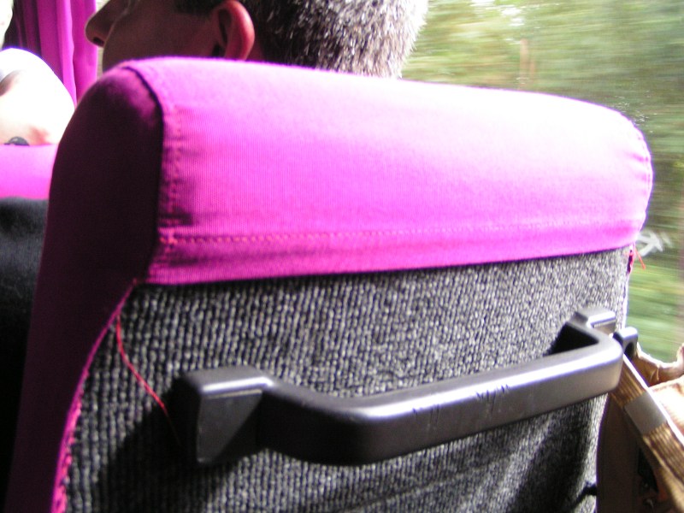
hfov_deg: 45.8
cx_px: 342
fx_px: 810
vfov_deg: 35.1
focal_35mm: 41
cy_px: 256
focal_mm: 6.3
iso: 200
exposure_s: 1/60
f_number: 2.8
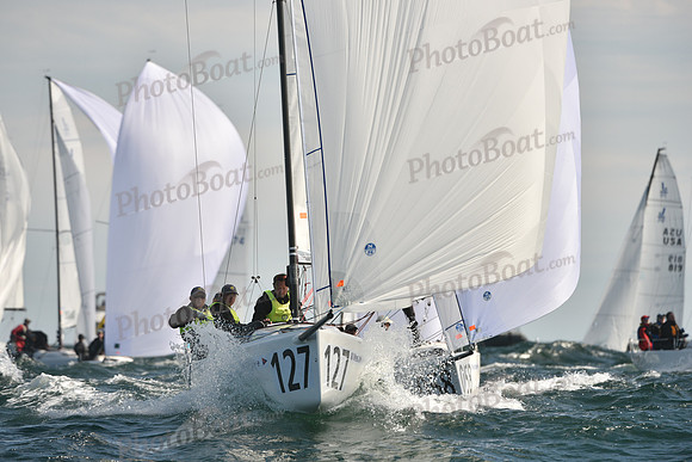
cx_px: 346
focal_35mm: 400
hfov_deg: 5.2
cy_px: 231
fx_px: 7690
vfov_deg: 3.4
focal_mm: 400
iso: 250
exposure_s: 1/1600
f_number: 5.6
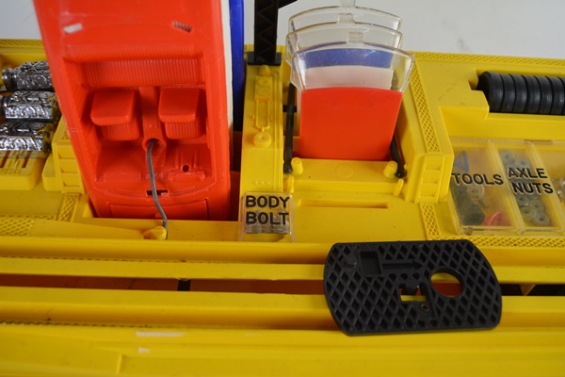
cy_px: 188
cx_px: 282
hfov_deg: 57.2
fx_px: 518
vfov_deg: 40.0
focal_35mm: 33
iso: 400
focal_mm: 22
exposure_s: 1/100
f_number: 5
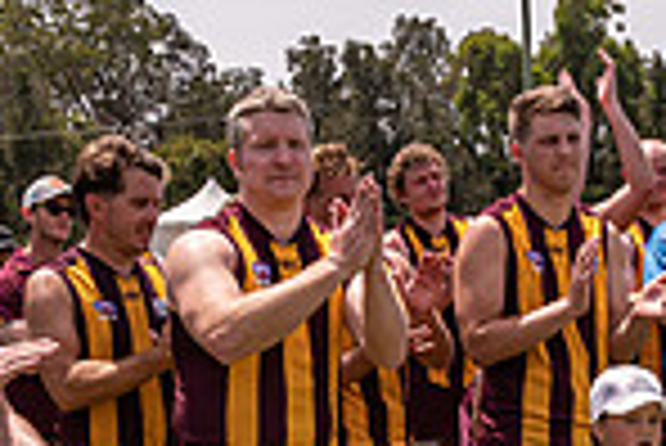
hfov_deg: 20.5
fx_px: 1833
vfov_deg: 13.4
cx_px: 467
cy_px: 557
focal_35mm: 99
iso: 200
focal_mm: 16
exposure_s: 1/640
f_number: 8
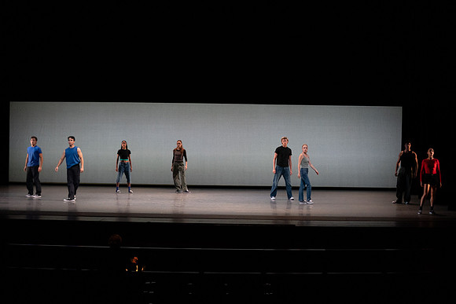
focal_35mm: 70
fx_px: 887
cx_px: 228
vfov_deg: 19.5
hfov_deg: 28.8
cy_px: 152
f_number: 7.1
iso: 6400
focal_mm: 70
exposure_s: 1/500
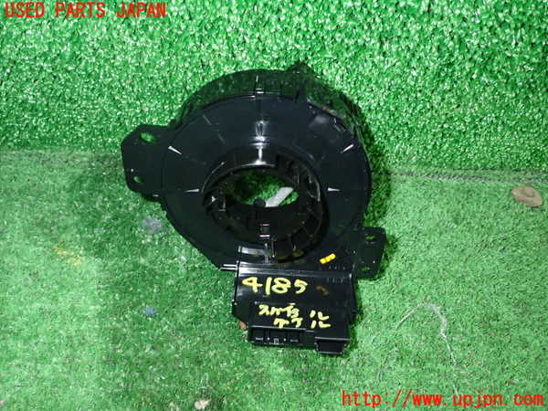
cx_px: 274
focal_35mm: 32
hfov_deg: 56.8
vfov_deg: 44.2
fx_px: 507
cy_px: 206
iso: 500
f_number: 7.1
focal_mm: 5.79
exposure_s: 1/30
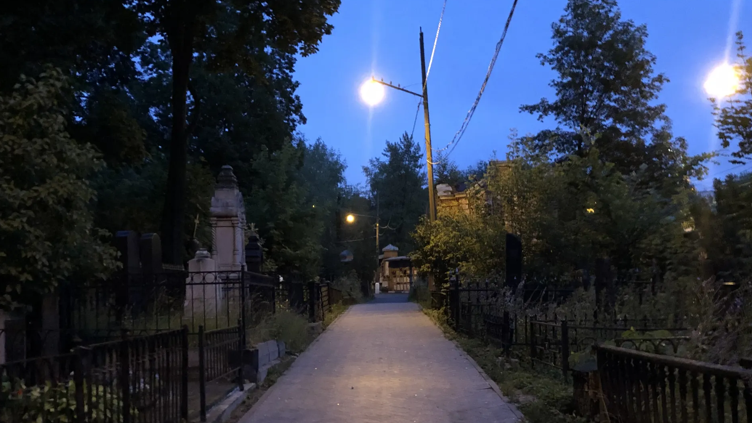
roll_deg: +2.4
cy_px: 272
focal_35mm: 39
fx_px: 778
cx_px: 382
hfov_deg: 51.6
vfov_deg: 30.3
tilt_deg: -0.1
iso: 250
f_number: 1.8
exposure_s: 1/4
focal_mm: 4
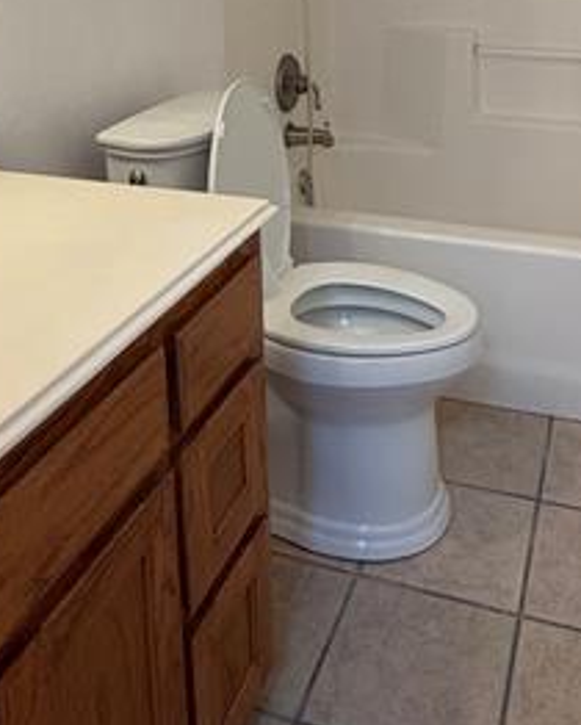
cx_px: 357
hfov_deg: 37.2
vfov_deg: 41.4
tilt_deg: -10.0
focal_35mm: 40
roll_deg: +0.4
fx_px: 859
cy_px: 47
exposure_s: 1/120
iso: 320
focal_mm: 2.22
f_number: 2.2
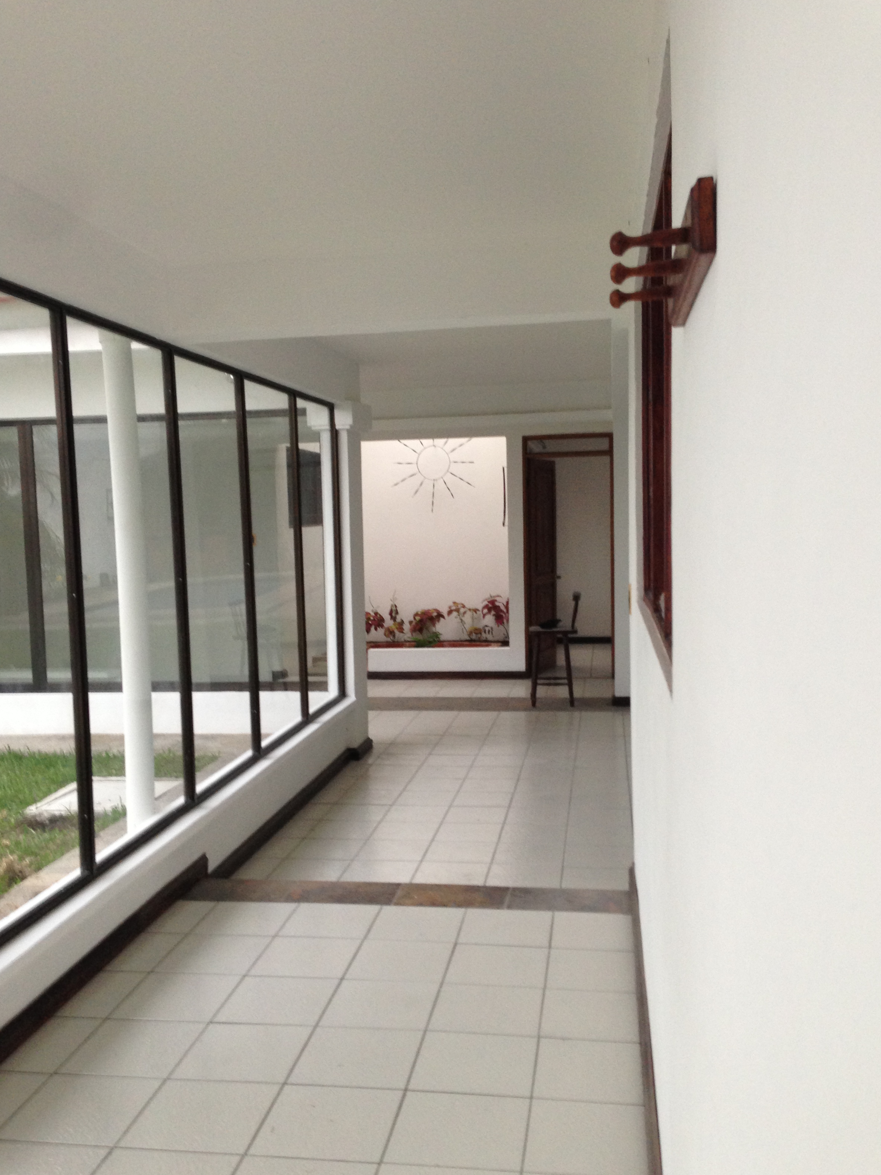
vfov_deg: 54.0
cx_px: 437
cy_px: 600
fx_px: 1154
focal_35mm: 34
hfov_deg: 41.8
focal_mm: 4.13
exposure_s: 1/20
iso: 125
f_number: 2.4
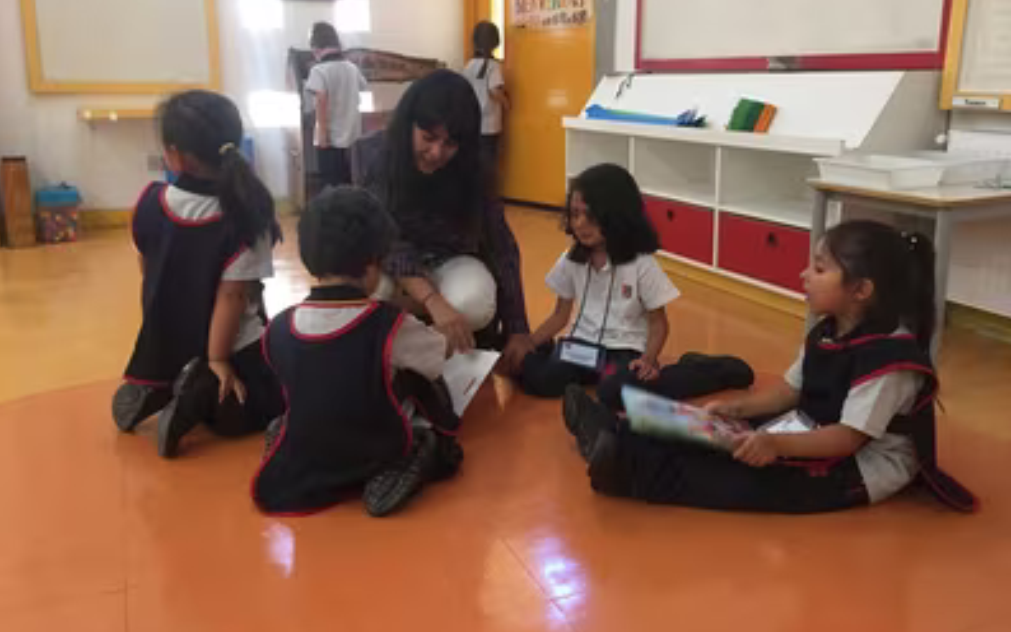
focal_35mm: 31
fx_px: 854
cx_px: 504
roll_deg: -0.1
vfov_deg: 40.5
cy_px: 268
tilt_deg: -12.5
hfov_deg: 61.2
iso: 100
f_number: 2.2
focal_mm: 4.15
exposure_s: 1/17
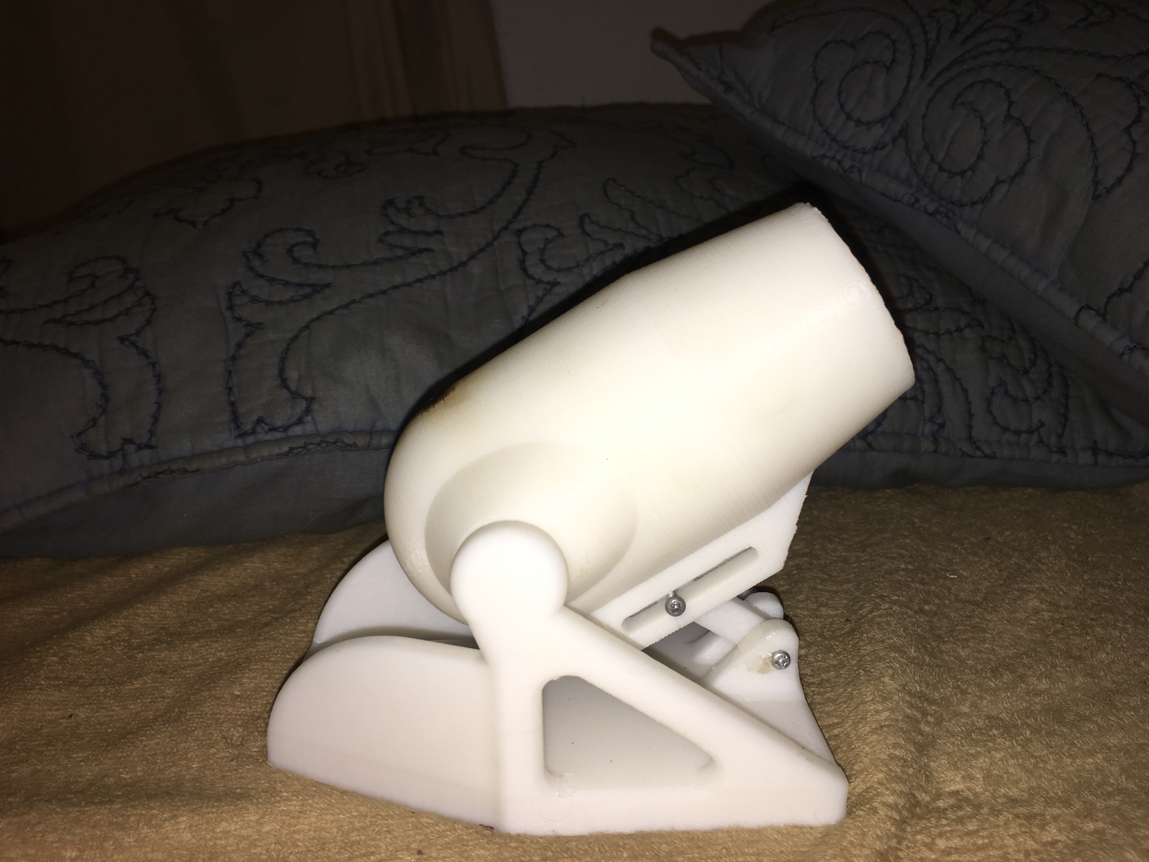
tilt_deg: -15.3
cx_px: 574
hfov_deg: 61.7
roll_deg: +1.1
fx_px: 963
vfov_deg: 48.2
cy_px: 431
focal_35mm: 29
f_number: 2.2
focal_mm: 4.15
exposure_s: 1/82
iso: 25
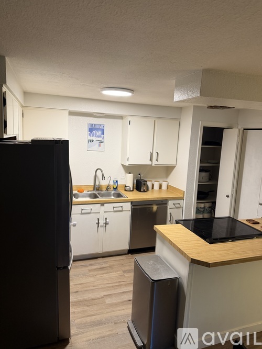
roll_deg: -0.5
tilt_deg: -8.2
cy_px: 174
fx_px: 242
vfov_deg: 71.6
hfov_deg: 56.8
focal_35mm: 24
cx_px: 131
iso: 200
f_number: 1.78
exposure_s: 1/60
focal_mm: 6.76
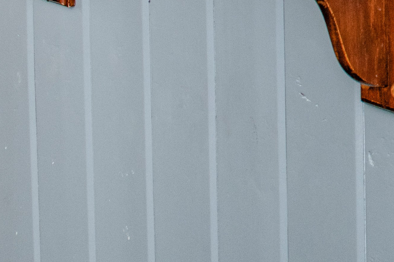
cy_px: -417
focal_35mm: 175
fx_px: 1915
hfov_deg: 10.6
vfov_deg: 7.3
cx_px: 819
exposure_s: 1/30
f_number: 9
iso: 320
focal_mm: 28
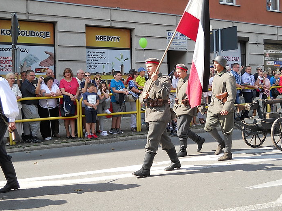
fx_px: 432
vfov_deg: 27.5
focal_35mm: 53
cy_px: 114
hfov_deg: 36.2
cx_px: 145
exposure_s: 1/320
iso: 80
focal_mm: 6.72
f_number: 3.1
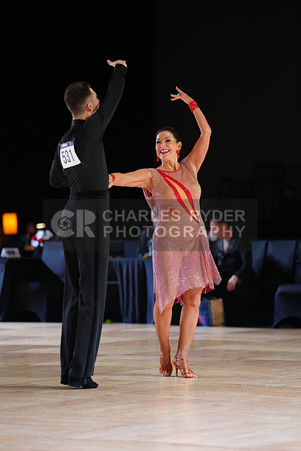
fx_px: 2143
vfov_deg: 12.0
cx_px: 150
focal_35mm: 171
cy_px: 226
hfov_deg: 8.0
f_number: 2.8
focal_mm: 171
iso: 1250
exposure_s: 1/400
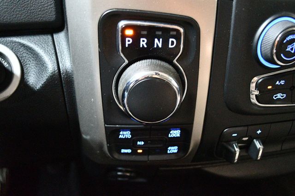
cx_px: 148
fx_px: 295
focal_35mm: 36
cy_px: 98
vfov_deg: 36.8
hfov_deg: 53.2
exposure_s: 1/15
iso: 12800
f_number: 4
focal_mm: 24
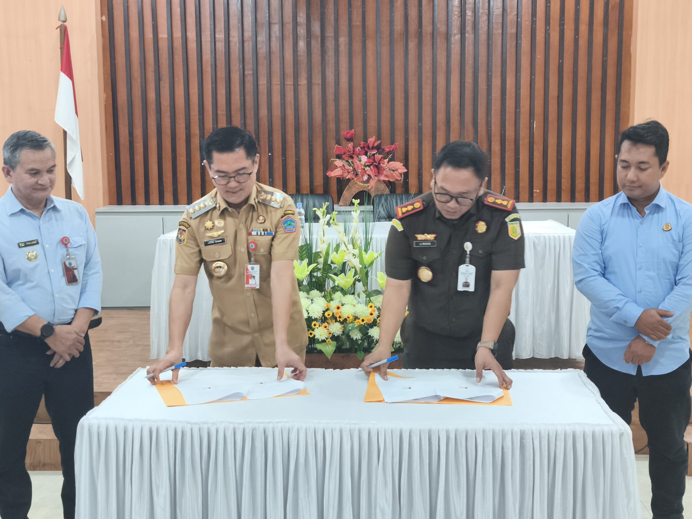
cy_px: 260
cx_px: 346
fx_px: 960
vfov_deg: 30.3
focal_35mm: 48
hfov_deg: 39.7
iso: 500
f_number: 1.65
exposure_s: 1/50
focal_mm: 6.18
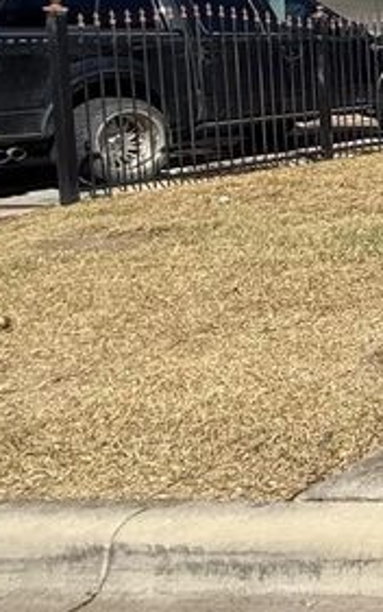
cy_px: 124
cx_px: 1086
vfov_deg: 36.3
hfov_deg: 12.4
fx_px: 900
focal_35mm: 54
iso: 50
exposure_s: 1/2320
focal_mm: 2.22
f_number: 2.2
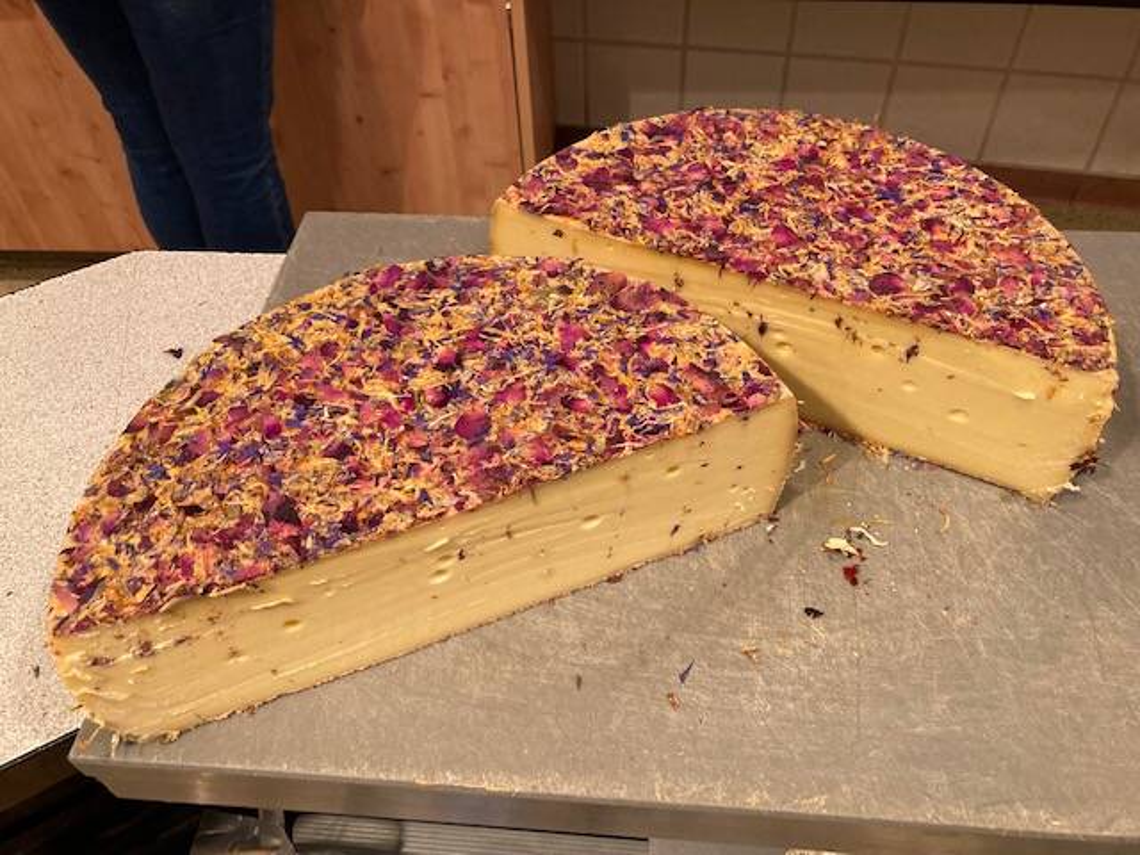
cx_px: 570
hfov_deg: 63.4
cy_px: 428
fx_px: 922
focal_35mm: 28
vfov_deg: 49.7
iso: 100
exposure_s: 1/50
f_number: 1.8
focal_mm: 3.99
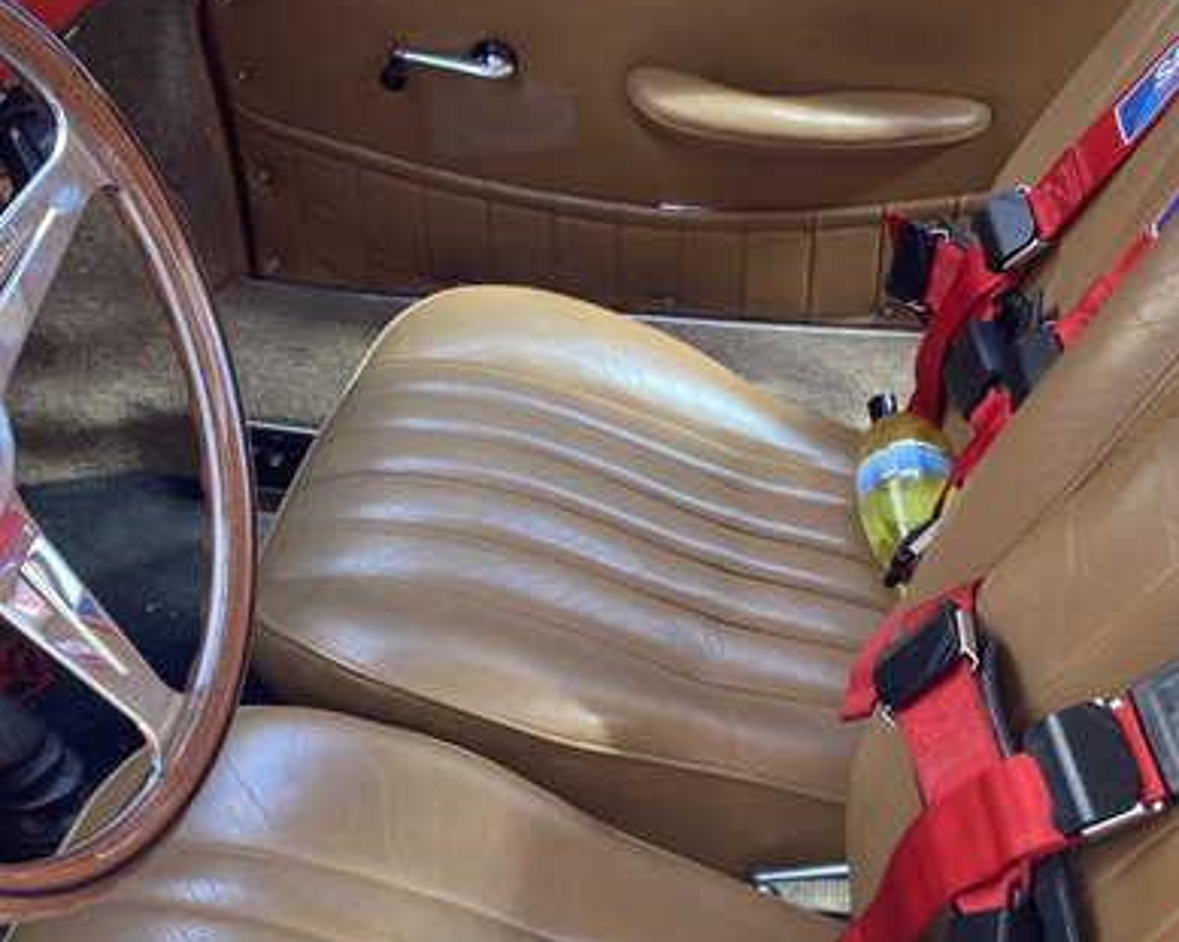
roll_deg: +1.2
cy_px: 612
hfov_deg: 34.8
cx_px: 579
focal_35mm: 54
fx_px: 1884
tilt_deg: -32.4
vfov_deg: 28.0
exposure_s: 1/121
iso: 64
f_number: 1.8
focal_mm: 3.99
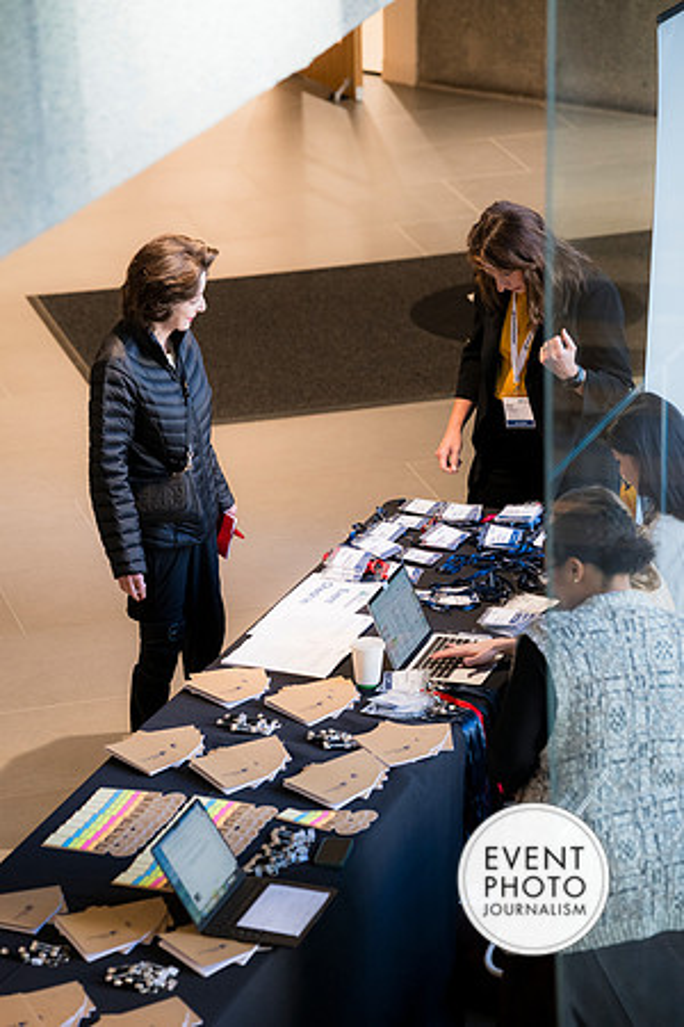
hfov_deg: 10.7
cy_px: 514
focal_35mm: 128
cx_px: 342
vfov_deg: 16.0
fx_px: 3648
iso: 1600
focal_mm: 128
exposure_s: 1/200
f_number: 4
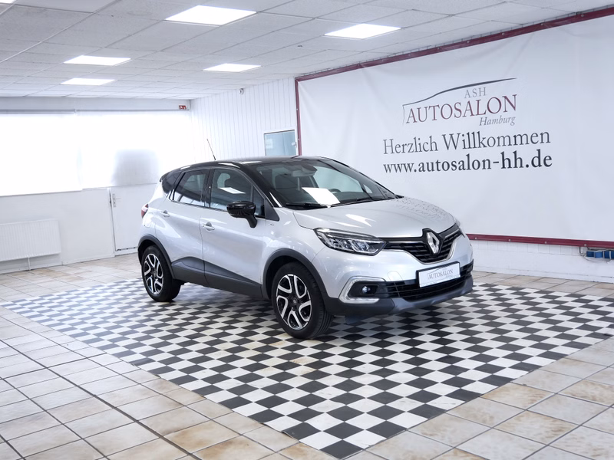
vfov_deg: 39.7
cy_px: 230
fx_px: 639
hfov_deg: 51.4
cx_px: 307
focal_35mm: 36
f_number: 3.9
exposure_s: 1/60
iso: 320
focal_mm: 18
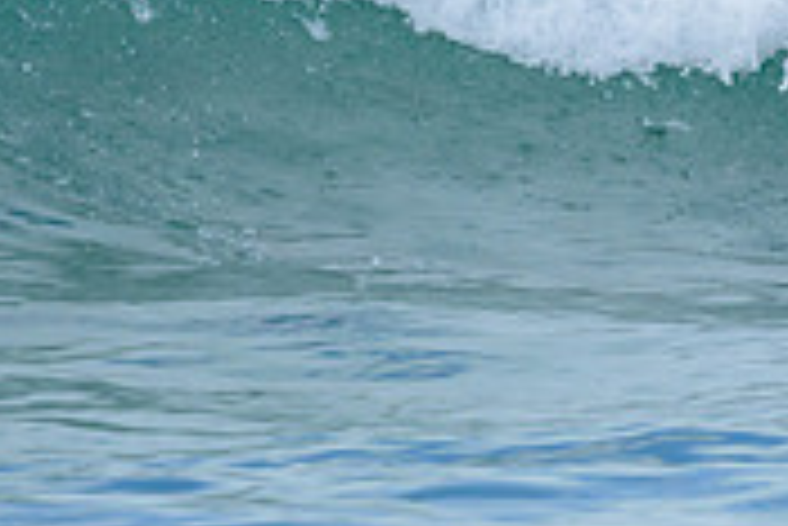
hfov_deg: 0.6
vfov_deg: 0.4
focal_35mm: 3204
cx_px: 1014
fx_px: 70188
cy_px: -115
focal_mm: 800
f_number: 6.3
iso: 250
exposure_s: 1/2000
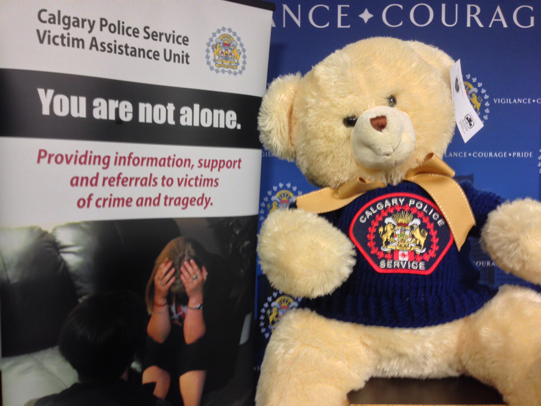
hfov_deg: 55.4
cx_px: 270
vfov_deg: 42.9
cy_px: 203
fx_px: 516
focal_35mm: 33
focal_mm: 4.12
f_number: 2.4
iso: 64
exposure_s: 1/20
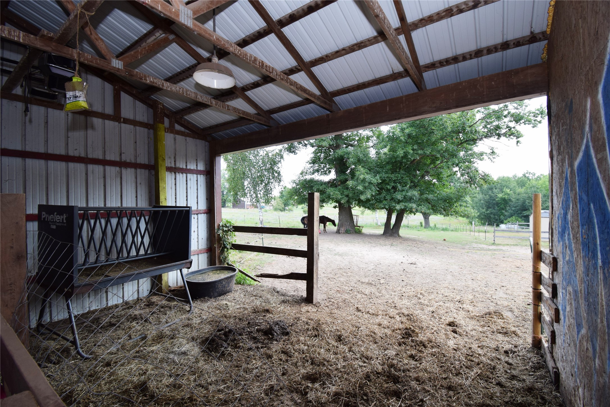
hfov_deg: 100.4
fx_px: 254
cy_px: 204
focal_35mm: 15
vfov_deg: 77.3
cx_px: 305
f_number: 7.1
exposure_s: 1/200
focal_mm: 10
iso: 400
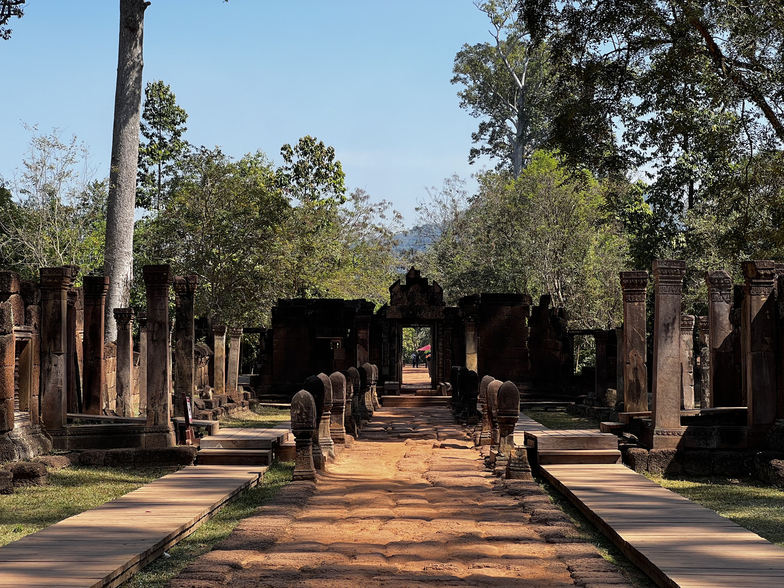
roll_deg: +0.1
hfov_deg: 25.3
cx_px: 392
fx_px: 1744
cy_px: 294
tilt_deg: +2.3
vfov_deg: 19.1
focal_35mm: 77
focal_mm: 9
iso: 32
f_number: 2.8
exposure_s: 1/376
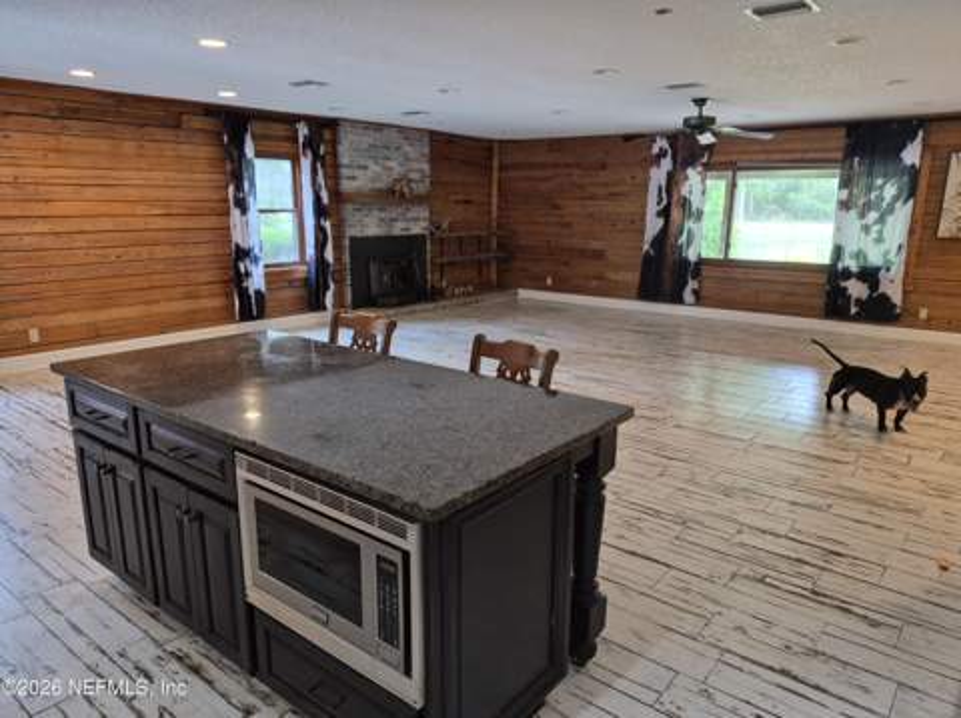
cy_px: 359
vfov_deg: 58.8
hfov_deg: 74.0
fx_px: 638
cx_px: 480
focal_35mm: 23
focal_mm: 5.4
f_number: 1.8
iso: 500
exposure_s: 1/120
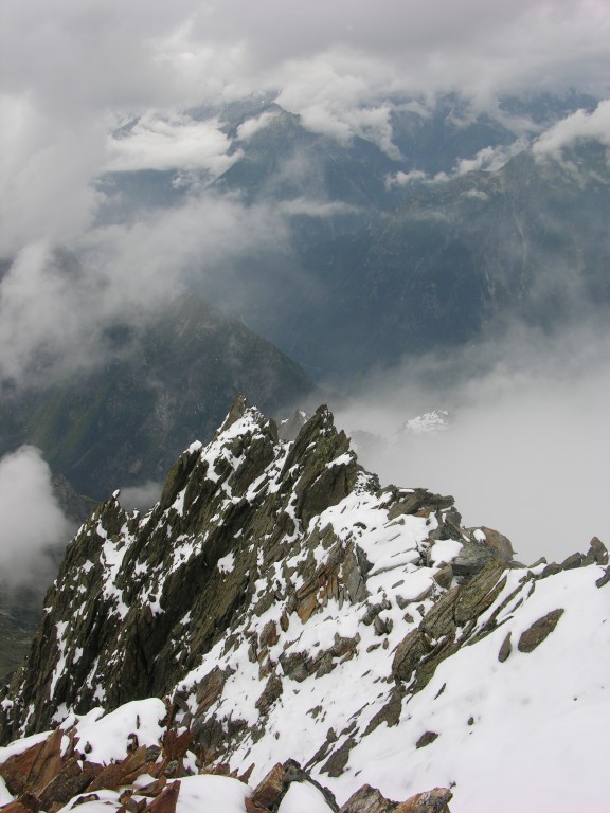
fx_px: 822
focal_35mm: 35
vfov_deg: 52.6
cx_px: 305
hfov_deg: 40.7
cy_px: 406
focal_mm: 8.9
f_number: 5.6
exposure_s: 1/219
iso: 50
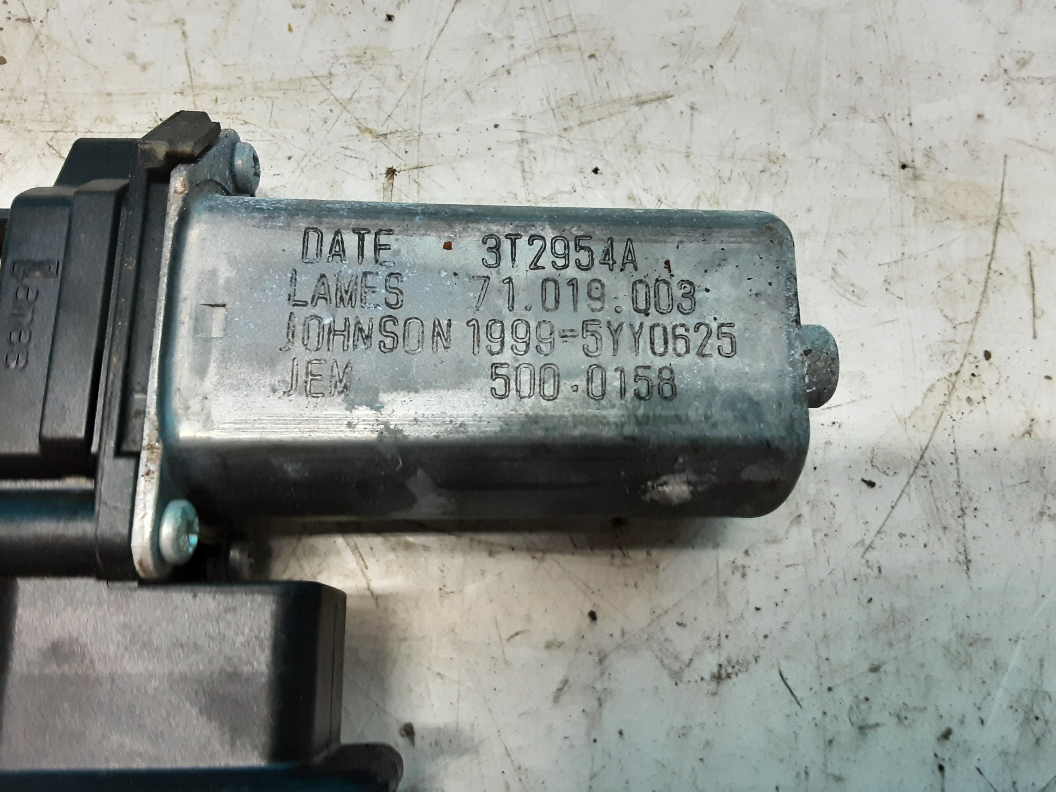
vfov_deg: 51.4
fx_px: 824
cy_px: 396
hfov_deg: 65.3
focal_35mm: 27
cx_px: 528
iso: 200
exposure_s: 1/50
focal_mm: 2.91
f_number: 1.9
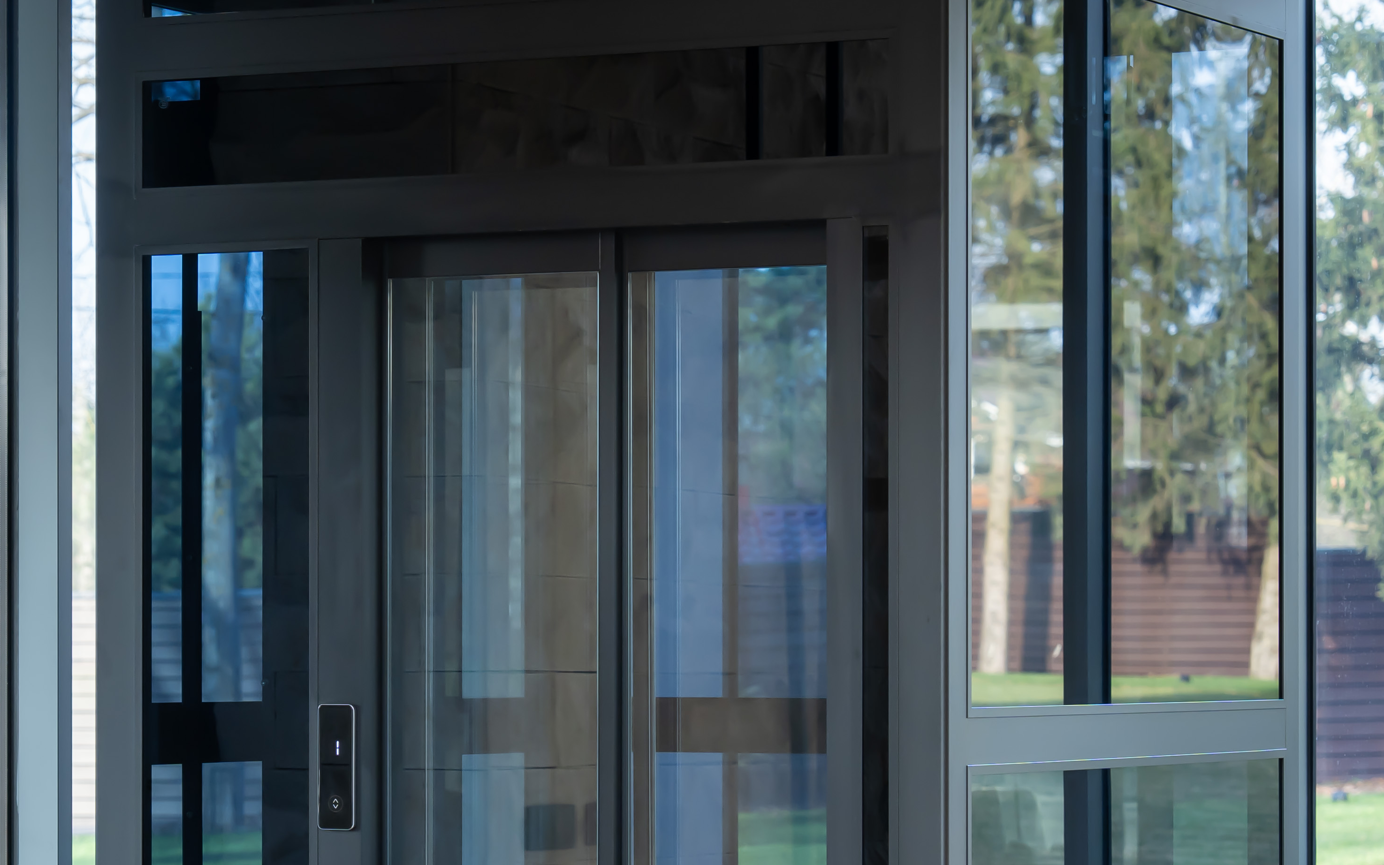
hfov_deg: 15.1
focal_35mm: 138
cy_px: 591
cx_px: 483
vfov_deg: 9.5
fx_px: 5205
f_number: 4
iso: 200
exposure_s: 1/100
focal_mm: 57
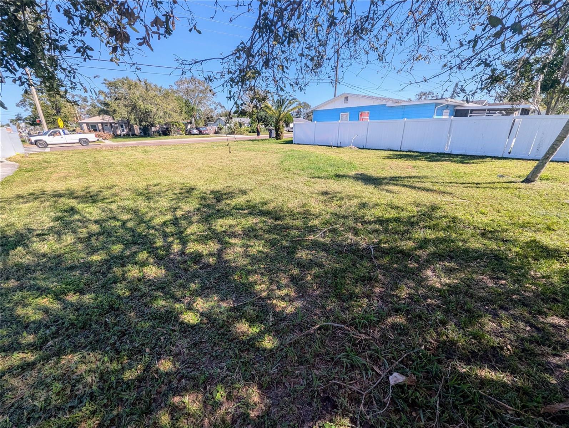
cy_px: 214
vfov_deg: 90.1
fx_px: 214
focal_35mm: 13
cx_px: 284
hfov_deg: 106.1
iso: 46
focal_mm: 1.95
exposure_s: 1/964
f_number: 2.2
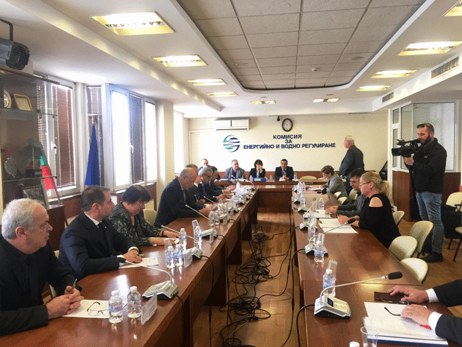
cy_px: 174
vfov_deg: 48.2
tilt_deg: -2.7
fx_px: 387
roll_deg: +0.4
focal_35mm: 29
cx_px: 231
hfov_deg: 61.7
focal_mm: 4.15
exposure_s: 1/17
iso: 160
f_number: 2.2
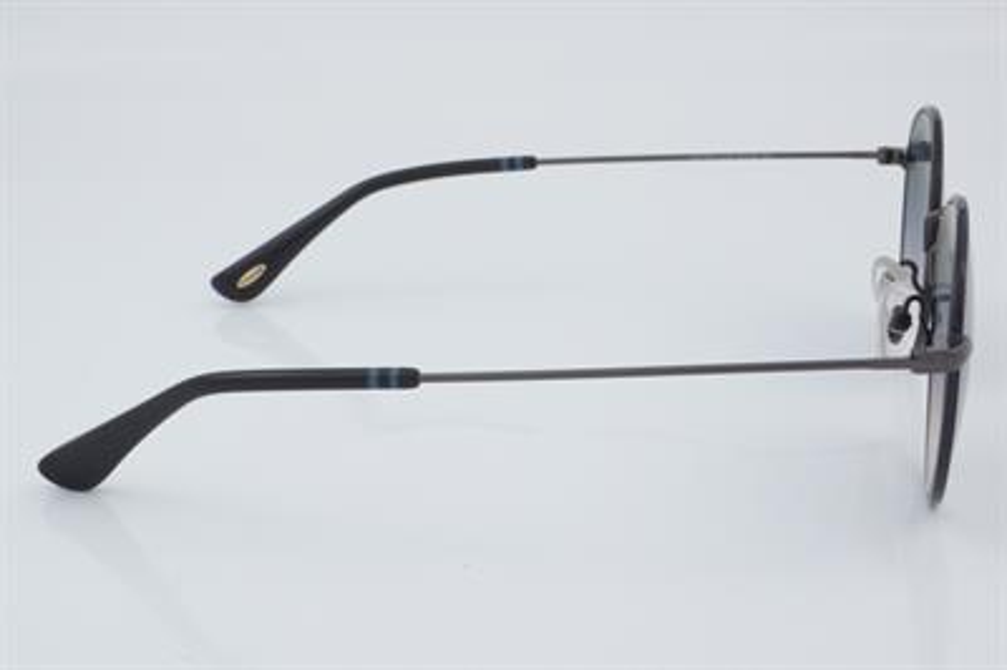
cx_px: 504
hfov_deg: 27.0
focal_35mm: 75
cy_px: 335
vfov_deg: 18.2
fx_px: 2096
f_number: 32
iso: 100
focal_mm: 50
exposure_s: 1/4
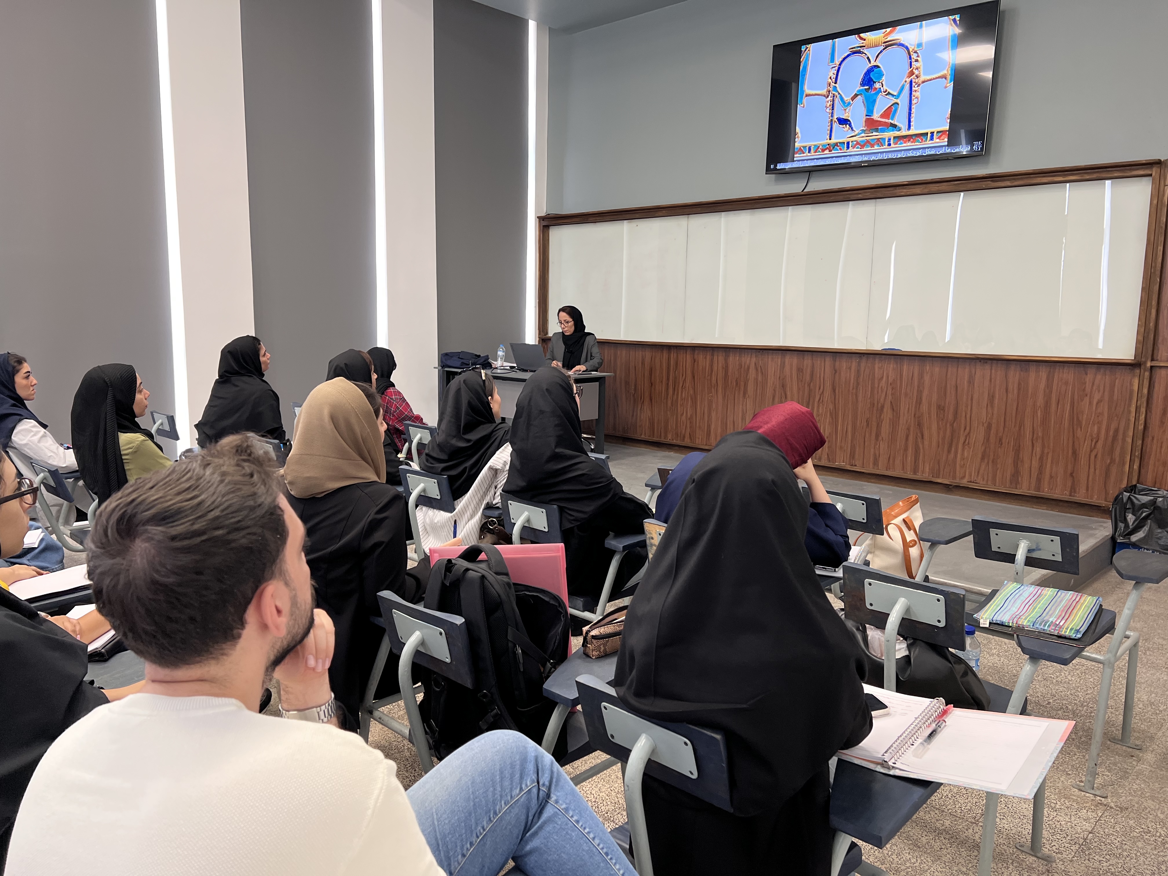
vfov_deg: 53.1
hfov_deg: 67.3
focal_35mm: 26
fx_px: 877
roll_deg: -1.1
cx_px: 584
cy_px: 438
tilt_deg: -9.0
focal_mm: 5.7
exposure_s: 1/100
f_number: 1.5
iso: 125
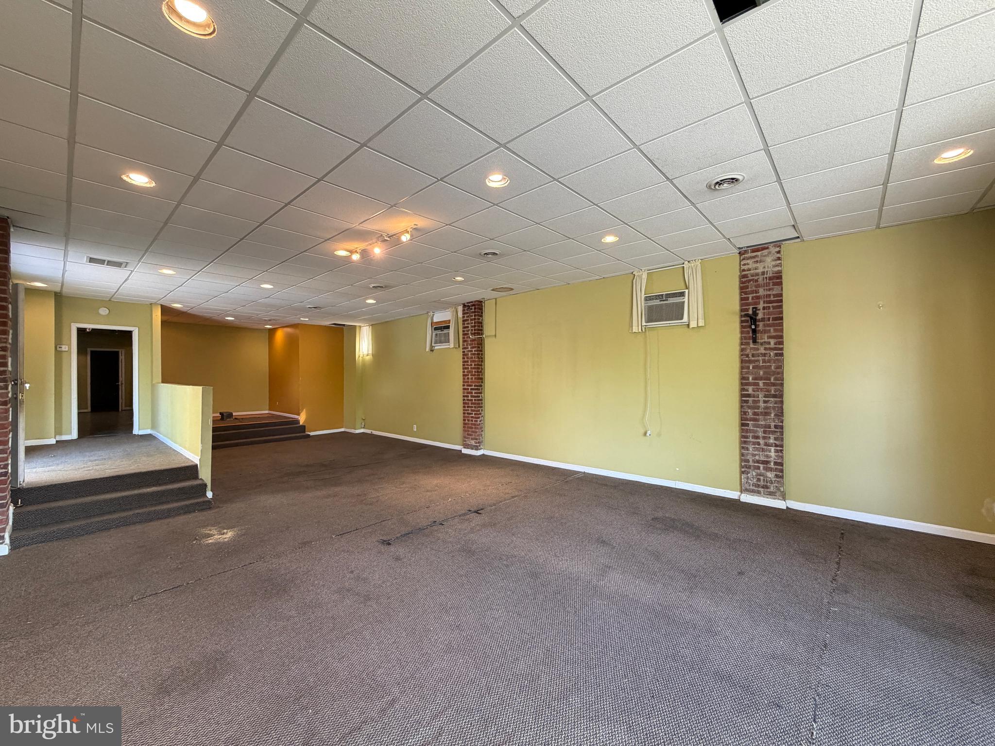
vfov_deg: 85.7
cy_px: 373
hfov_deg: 102.1
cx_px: 498
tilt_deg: +0.7
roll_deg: +0.3
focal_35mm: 14
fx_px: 402
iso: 250
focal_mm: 2.22
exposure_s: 1/60
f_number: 2.2
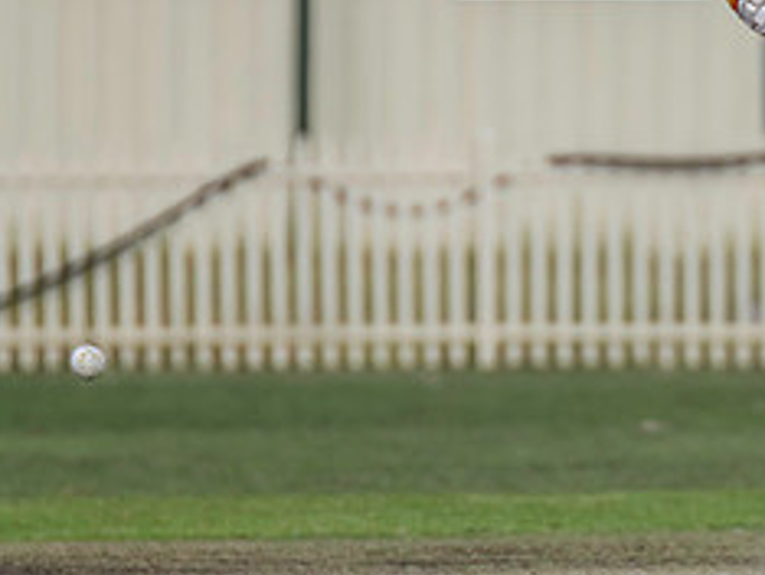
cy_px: 211
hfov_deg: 1.4
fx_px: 31812
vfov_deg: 1.0
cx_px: 915
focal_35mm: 1438
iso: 800
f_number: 7.1
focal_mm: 600
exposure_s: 1/2500
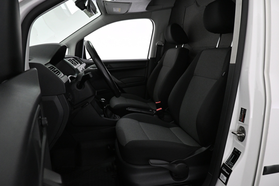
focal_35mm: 24
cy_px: 93
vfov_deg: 53.1
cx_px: 140
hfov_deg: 73.7
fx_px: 186
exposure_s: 1/60
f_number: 5.6
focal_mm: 16
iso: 3200
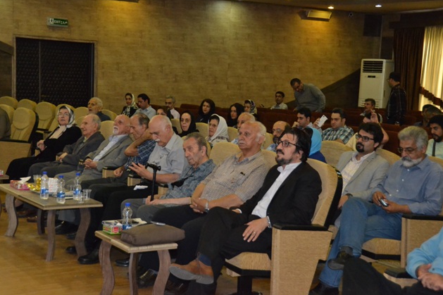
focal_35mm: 58
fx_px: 713
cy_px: 146
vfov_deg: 23.4
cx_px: 220
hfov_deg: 34.5
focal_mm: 38
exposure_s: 1/60
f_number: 4.2
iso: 3200
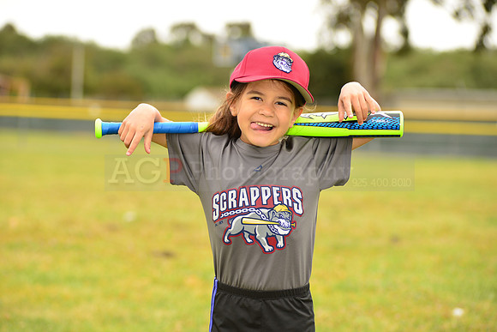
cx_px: 248
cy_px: 166
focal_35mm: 145
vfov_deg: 9.5
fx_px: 2002
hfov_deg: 14.2
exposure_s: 1/250
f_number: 5.6
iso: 160
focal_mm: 145
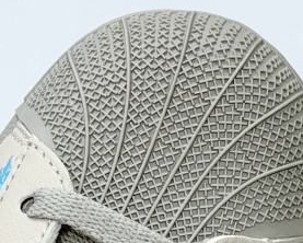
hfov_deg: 26.4
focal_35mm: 72
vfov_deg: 21.2
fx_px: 646
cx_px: 145
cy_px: 173
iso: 64
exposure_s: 1/364
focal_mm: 6.76
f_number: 1.78
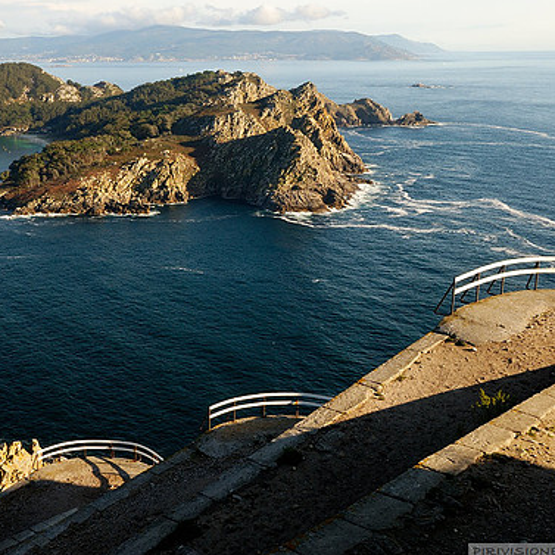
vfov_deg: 36.1
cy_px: 280
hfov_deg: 35.4
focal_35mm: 47
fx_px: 853
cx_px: 152
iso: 100
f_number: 11
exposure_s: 1/30
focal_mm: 24
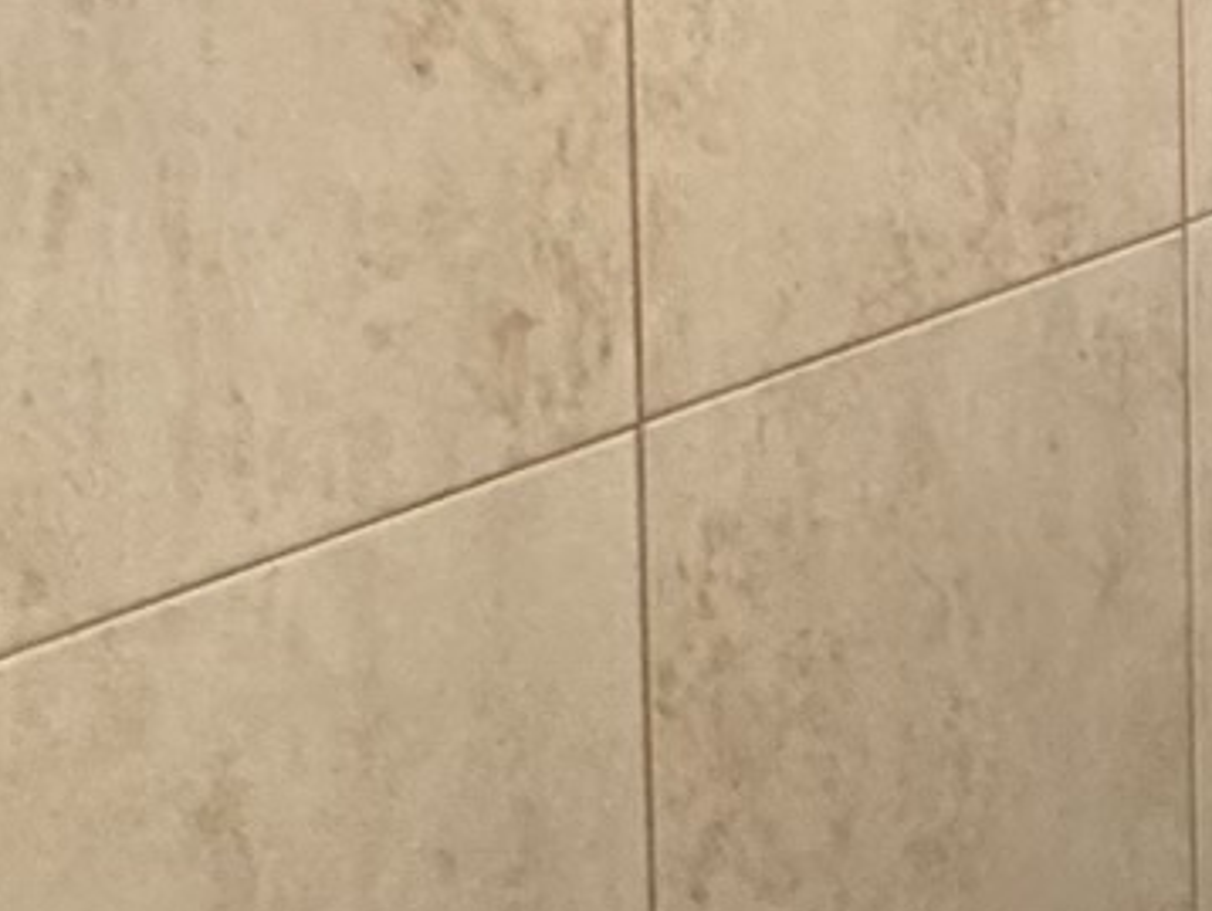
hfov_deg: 18.3
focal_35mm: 75
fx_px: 2628
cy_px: -532
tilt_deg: -2.8
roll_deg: -0.3
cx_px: 2366
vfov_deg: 17.3
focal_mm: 2.22
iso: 640
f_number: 2.2
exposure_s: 1/50
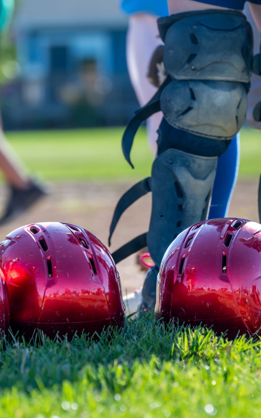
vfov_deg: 6.8
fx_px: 3494
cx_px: 138
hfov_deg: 4.3
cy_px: 209
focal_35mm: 307
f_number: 6.3
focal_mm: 200
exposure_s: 1/160
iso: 100
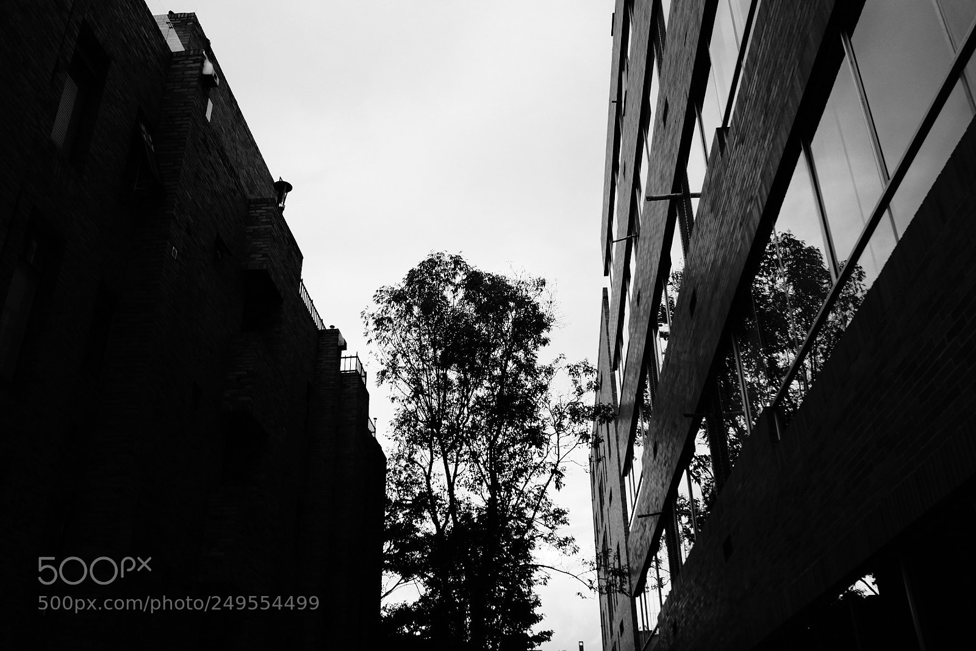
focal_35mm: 32
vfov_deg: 41.1
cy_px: 326
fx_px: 868
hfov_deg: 58.7
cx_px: 488
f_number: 4.5
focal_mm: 21.1
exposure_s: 1/125
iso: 500
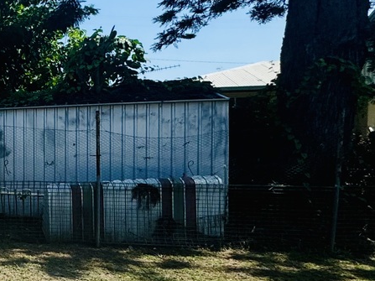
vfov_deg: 30.8
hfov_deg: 26.3
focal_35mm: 47
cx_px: -215
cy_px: 159
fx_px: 509
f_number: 2.2
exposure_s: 1/1927
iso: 50
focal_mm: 2.22
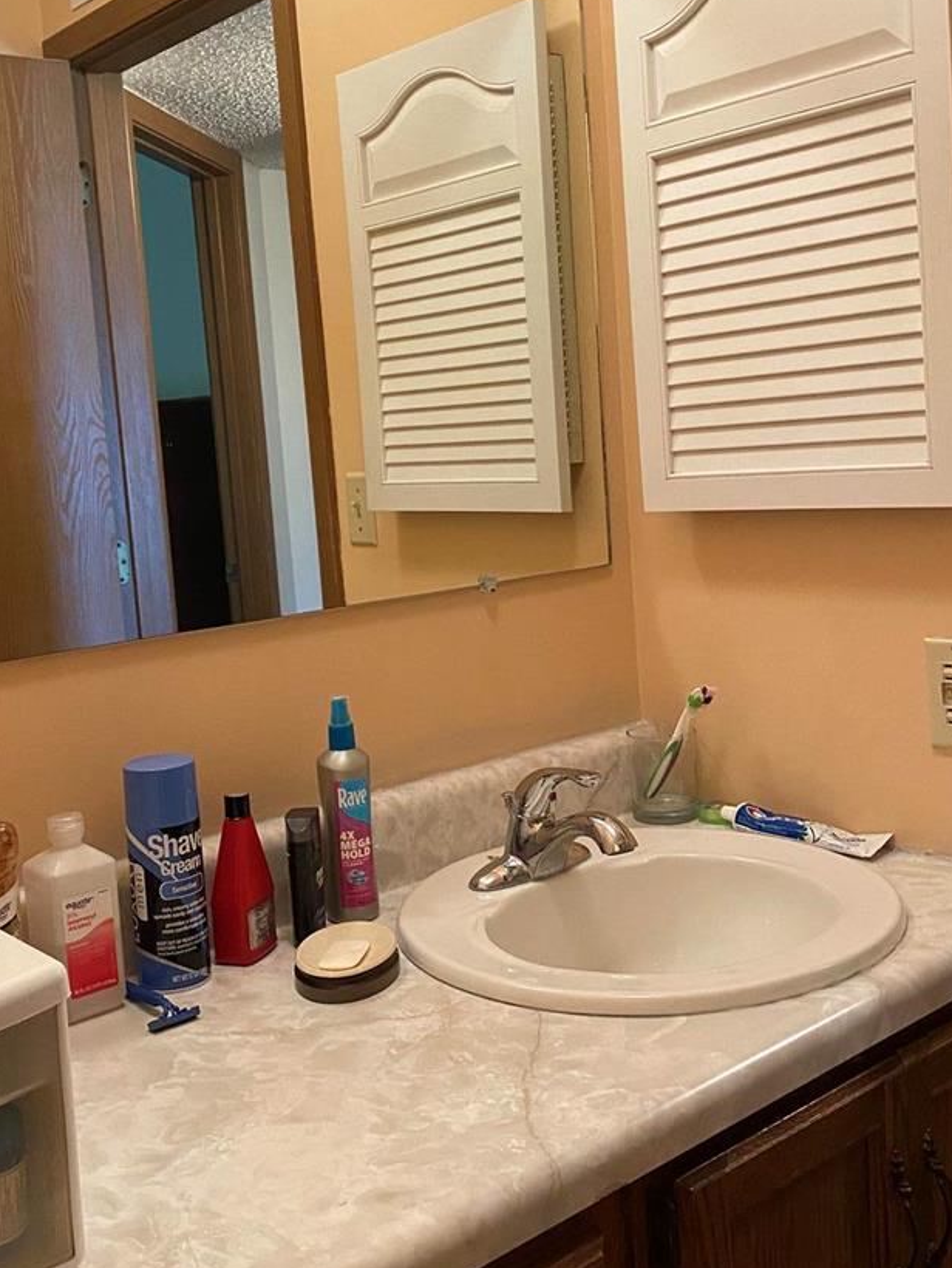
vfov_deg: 48.9
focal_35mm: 38
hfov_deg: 37.7
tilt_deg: -6.2
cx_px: 442
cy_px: 558
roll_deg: +4.4
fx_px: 1393
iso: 400
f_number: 1.8
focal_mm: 4.25
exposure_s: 1/60
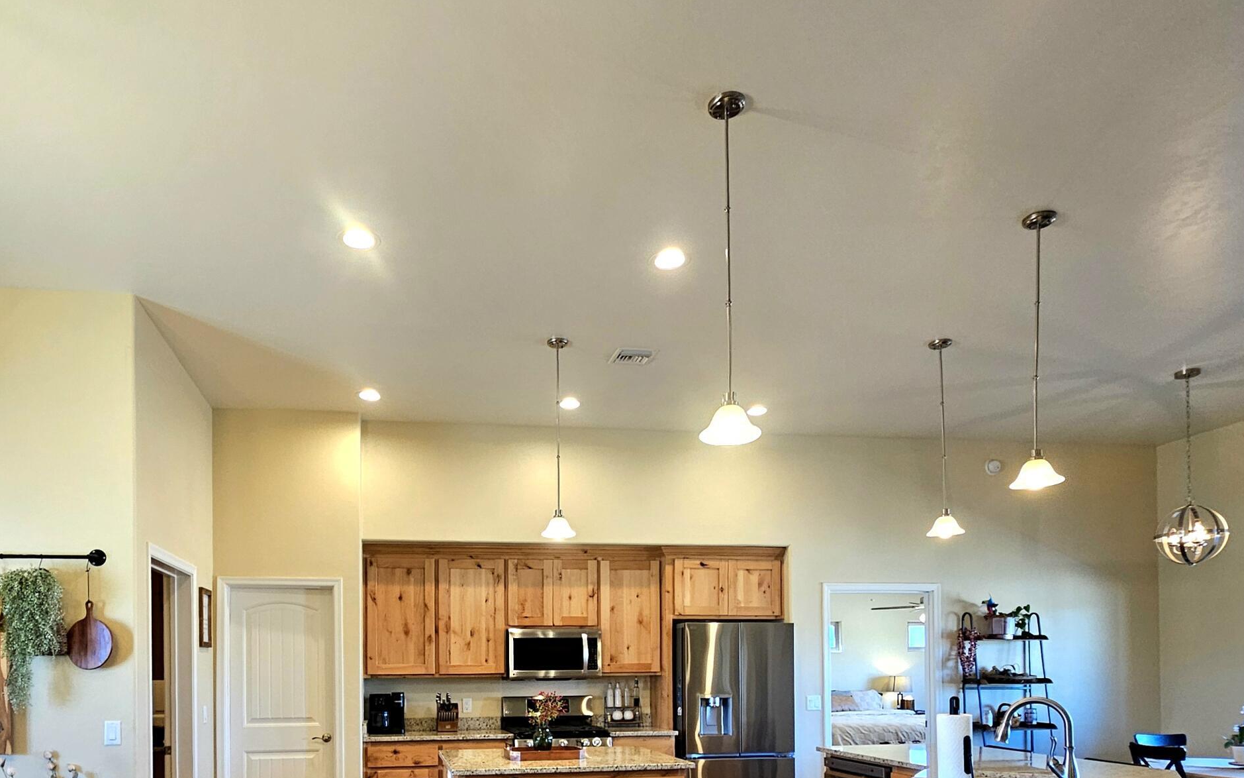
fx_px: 746
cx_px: 515
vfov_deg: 50.5
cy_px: 658
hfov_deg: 79.0
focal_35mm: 22
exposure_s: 1/60.2
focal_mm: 2.2
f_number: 2.2
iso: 125
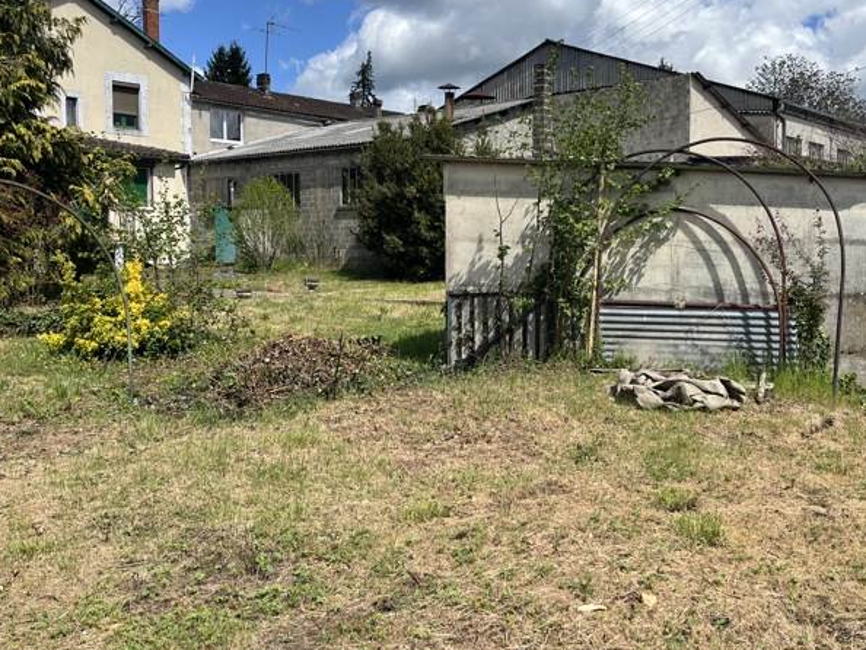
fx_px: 876
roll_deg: +0.0
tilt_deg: -2.7
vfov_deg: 40.7
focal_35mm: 35
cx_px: 500
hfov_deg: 52.4
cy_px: 287
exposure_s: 1/3413
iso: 50
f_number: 1.6
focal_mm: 5.1
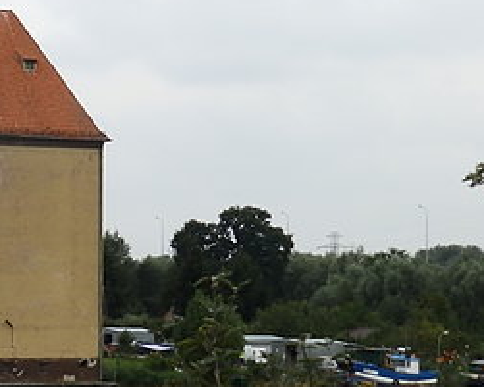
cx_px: -307
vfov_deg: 9.6
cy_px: 238
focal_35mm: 161
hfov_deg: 11.3
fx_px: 2307
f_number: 4.5
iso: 80
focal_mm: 8.2
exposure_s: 1/250
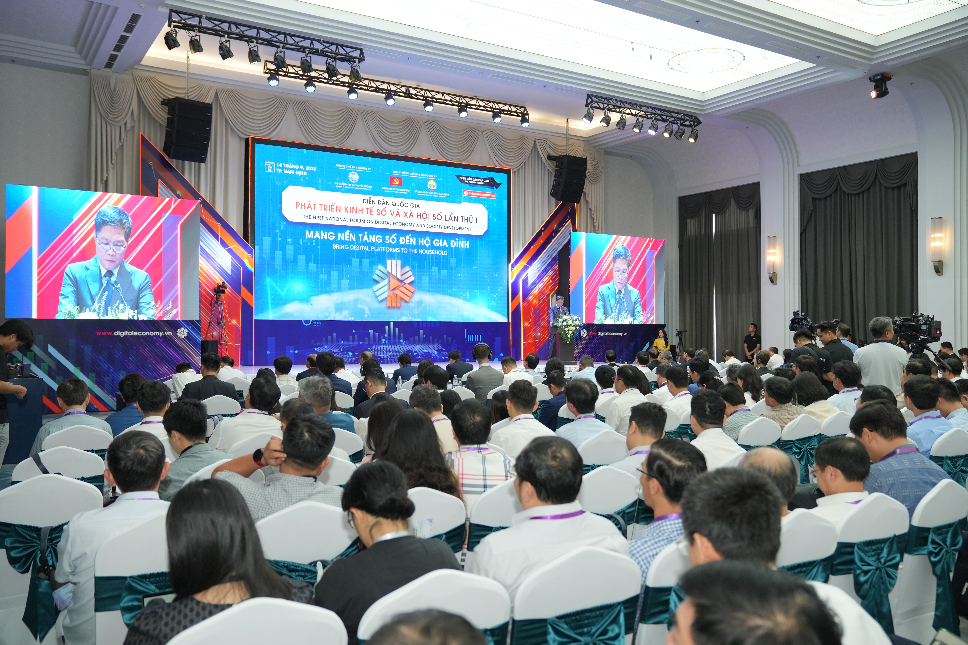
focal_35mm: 30
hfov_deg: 61.9
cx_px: 484
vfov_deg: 43.6
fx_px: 807
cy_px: 322
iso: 1250
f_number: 3.5
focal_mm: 30
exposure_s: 1/160
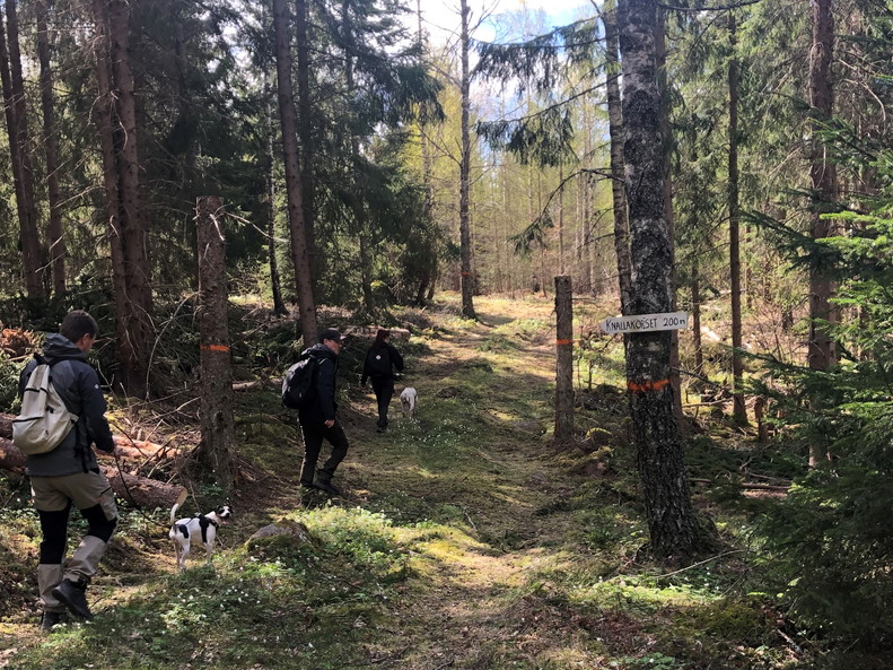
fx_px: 877
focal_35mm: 34
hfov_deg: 53.9
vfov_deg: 41.7
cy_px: 297
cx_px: 488
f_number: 1.8
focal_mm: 3.99
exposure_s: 1/136
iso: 20
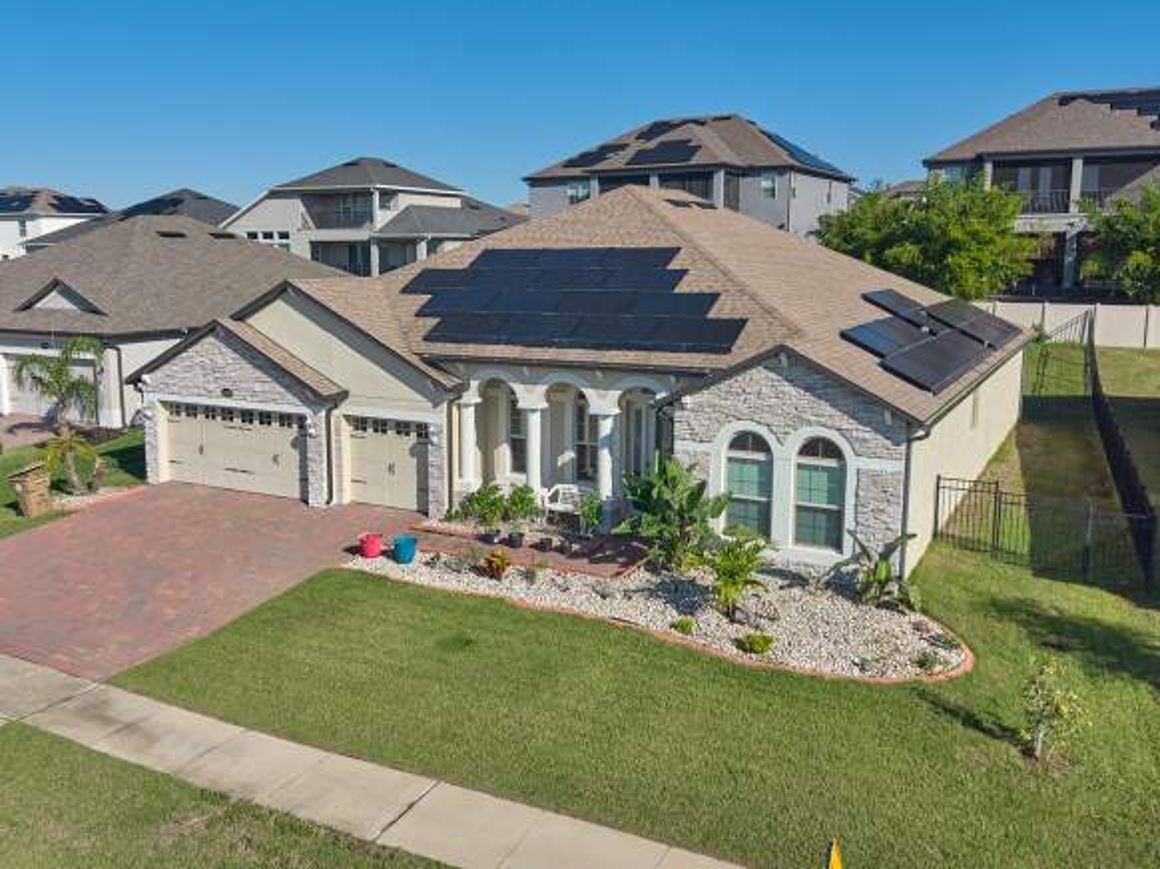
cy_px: 415
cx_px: 494
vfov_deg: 42.9
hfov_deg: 55.2
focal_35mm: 33
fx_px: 1105
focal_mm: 8.67
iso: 140
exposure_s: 1/5000
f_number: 1.8
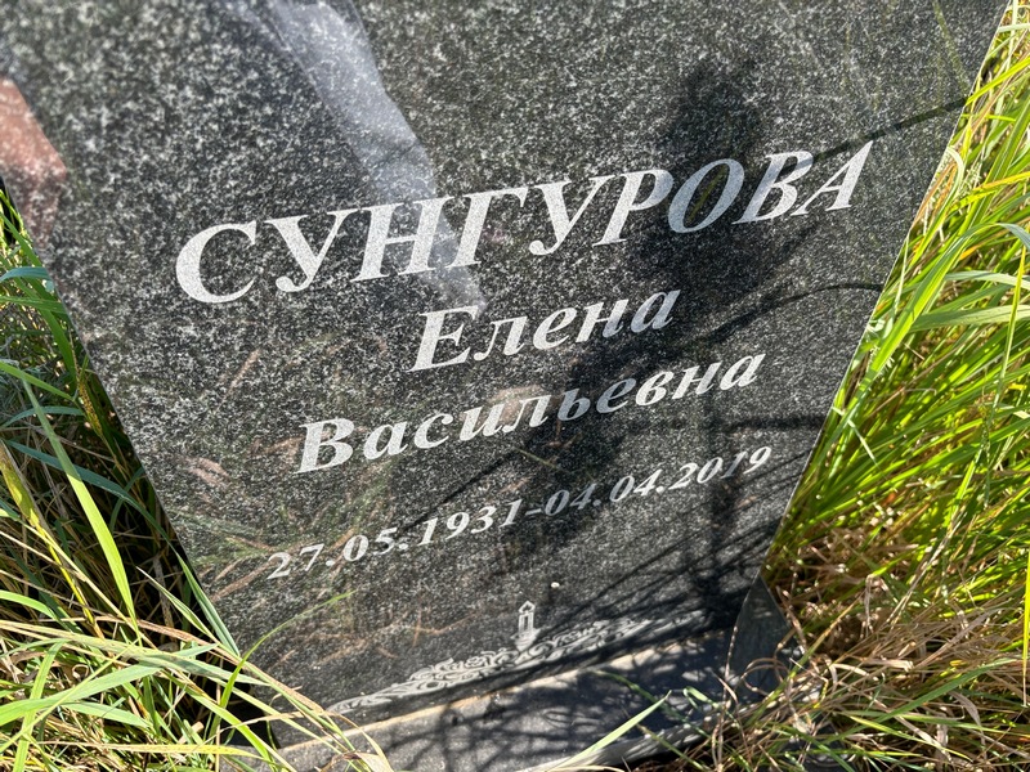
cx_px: 515
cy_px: 386
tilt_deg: -46.4
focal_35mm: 26
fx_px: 774
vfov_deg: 53.1
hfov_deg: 67.3
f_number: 1.6
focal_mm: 5.96
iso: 50
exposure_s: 1/517
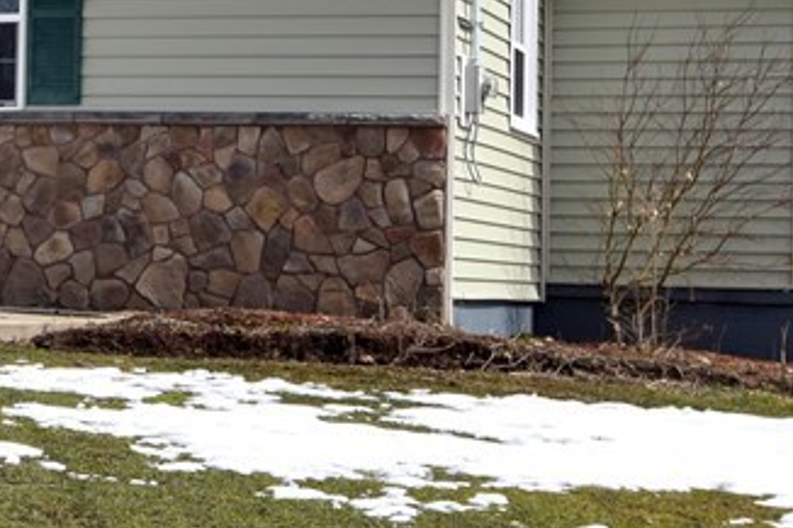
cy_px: 51
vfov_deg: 11.3
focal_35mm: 120
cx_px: -277
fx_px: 2642
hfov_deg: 16.1
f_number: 10
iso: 200
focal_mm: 24
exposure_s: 1/400
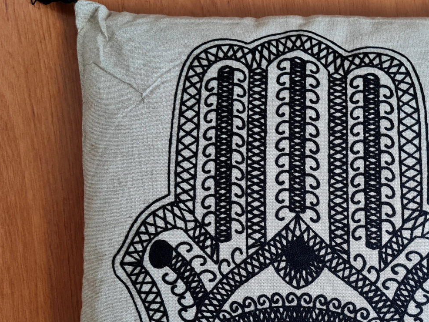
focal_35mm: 54
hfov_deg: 34.9
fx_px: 669
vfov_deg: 26.8
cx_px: 308
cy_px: 221
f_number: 1.8
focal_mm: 5.4
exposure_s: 1/40
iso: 160
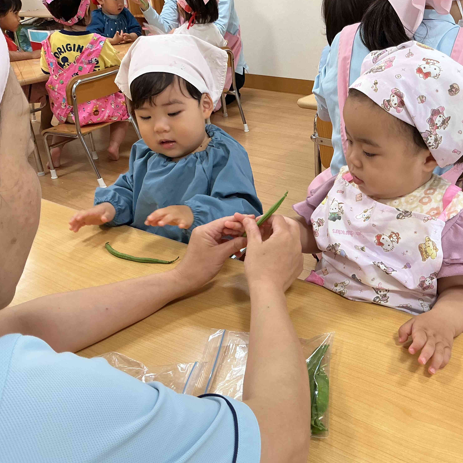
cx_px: 308
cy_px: 233
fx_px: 530
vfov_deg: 47.2
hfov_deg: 46.5
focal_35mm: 35
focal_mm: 3
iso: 50
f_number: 1.8
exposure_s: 1/60
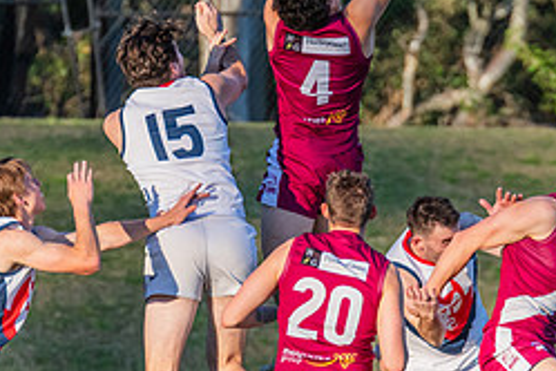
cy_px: 164
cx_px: 343
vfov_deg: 1.2
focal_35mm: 1178
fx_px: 18192
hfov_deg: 1.8
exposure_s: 1/1250
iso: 800
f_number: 8
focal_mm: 420
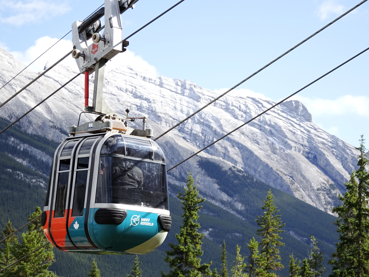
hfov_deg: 16.6
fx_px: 1269
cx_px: 184
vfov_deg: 12.5
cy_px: 138
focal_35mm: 119
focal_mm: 20.29
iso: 80
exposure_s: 1/160
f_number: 5.6
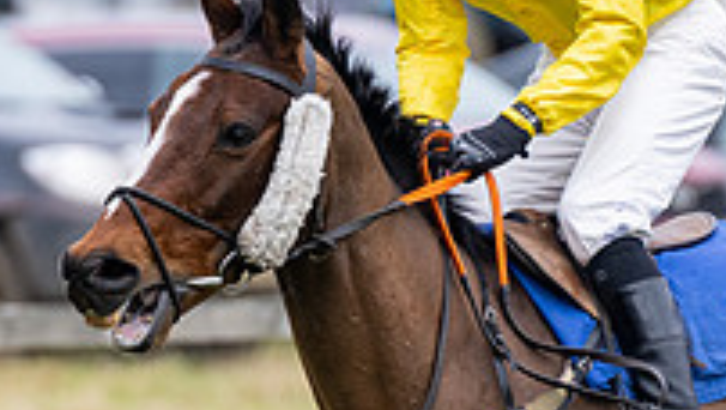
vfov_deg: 1.1
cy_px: 387
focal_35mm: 1131
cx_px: 558
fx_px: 21790
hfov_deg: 1.9
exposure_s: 1/1000
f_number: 4
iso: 640
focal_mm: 280
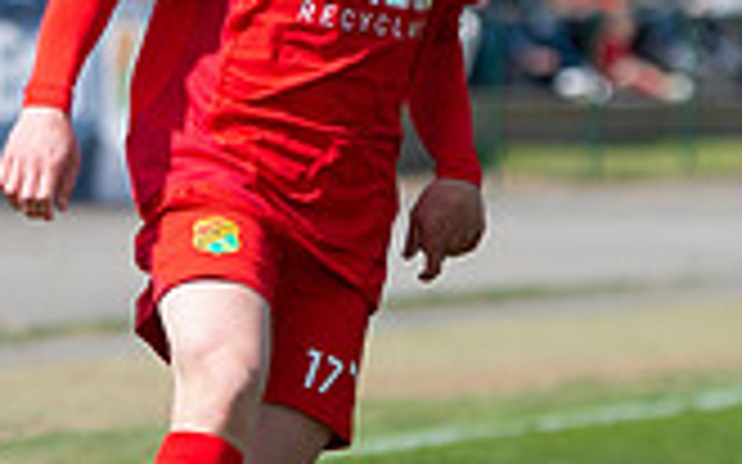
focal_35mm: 517
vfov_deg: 2.5
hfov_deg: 4.1
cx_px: 198
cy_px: 153
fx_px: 10451
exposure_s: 1/1600
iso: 100
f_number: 3.2
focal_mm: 130
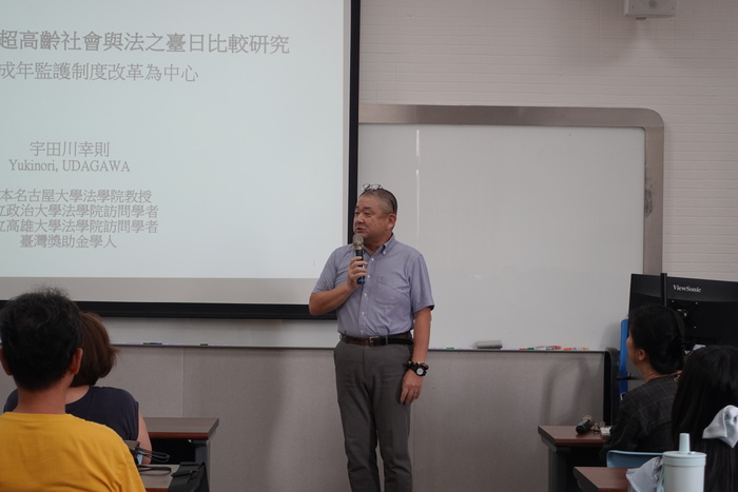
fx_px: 1435
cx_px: 369
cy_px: 246
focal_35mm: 70
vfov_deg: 19.5
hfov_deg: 28.8
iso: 250
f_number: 2.8
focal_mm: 25.7
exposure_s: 1/100
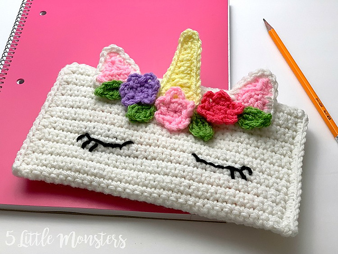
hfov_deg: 36.8
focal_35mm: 52
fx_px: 508
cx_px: 169
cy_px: 127
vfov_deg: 28.0
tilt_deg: -53.0
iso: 80
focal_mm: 6
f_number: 2.4
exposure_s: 1/60
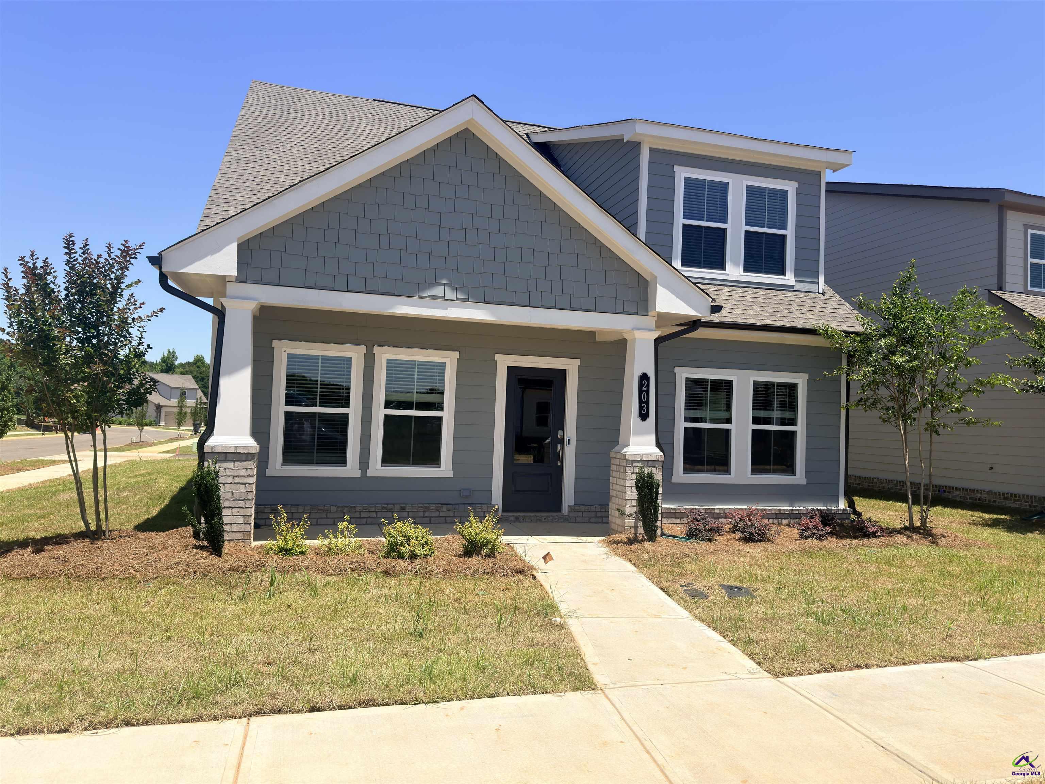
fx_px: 725
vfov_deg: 56.8
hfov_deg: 71.6
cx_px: 522
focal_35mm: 24
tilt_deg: +2.0
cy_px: 392
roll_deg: -2.1
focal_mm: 6.76
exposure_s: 1/3401
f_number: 1.78
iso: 64
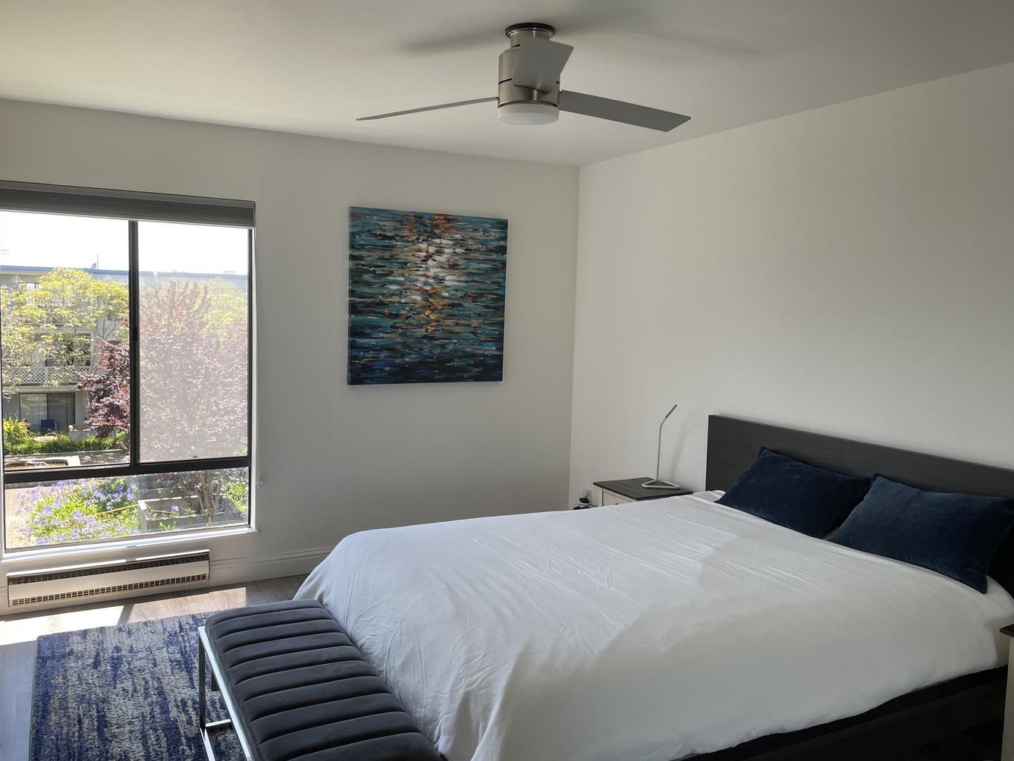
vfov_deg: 49.7
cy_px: 371
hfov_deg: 63.4
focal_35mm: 28
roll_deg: -1.3
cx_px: 489
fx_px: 820
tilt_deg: -5.0
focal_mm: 4.2
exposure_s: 1/179
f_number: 1.6
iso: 32
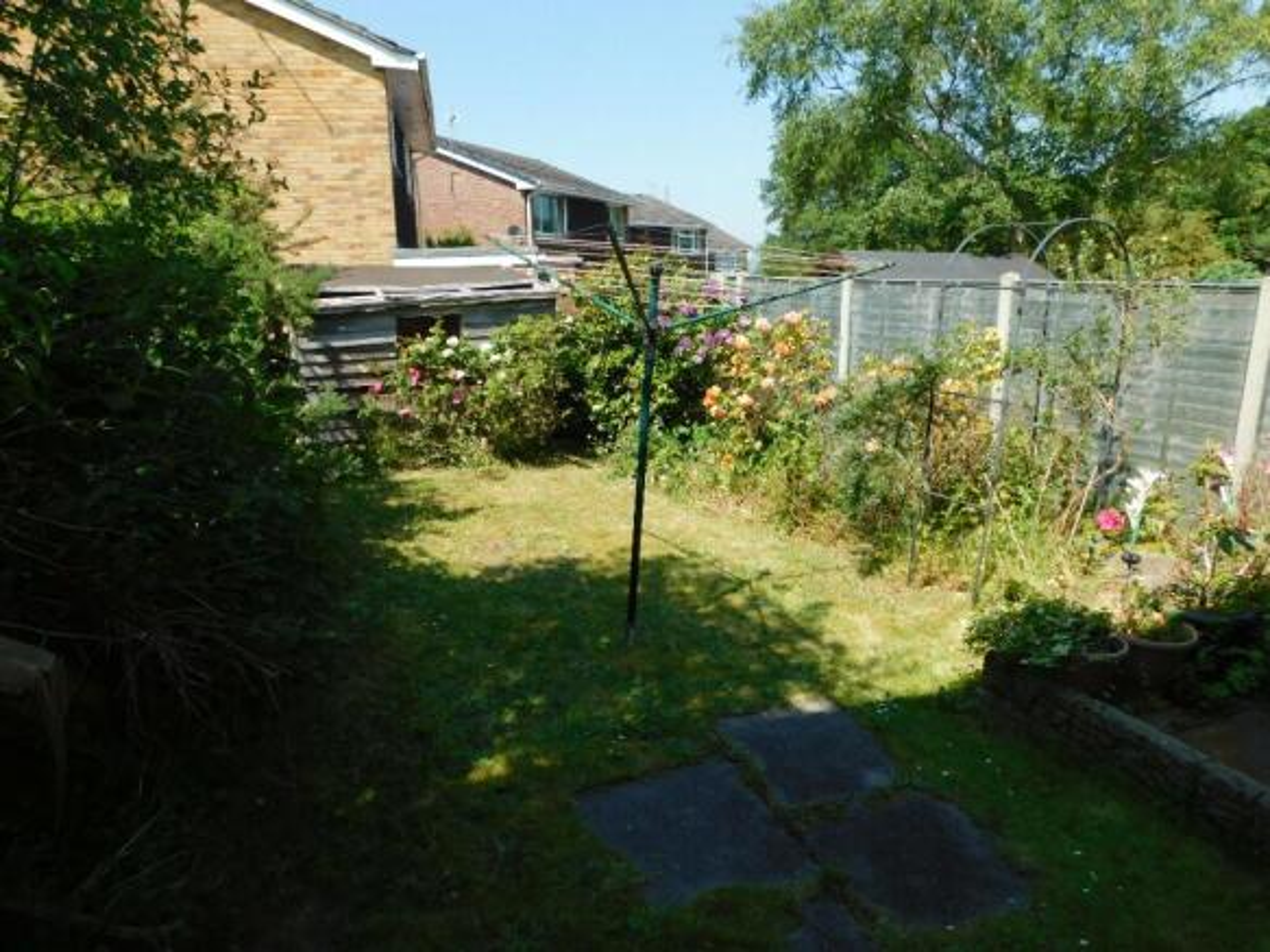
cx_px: 635
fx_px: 844
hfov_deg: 73.9
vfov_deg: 58.9
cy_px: 476
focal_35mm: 23
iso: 125
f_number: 3
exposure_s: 1/800
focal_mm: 4
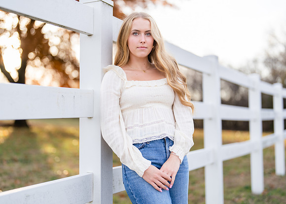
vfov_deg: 26.1
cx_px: 139
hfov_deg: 35.9
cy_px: 102
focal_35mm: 54
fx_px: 441
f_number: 1.2
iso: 100
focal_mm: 50
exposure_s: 1/1600
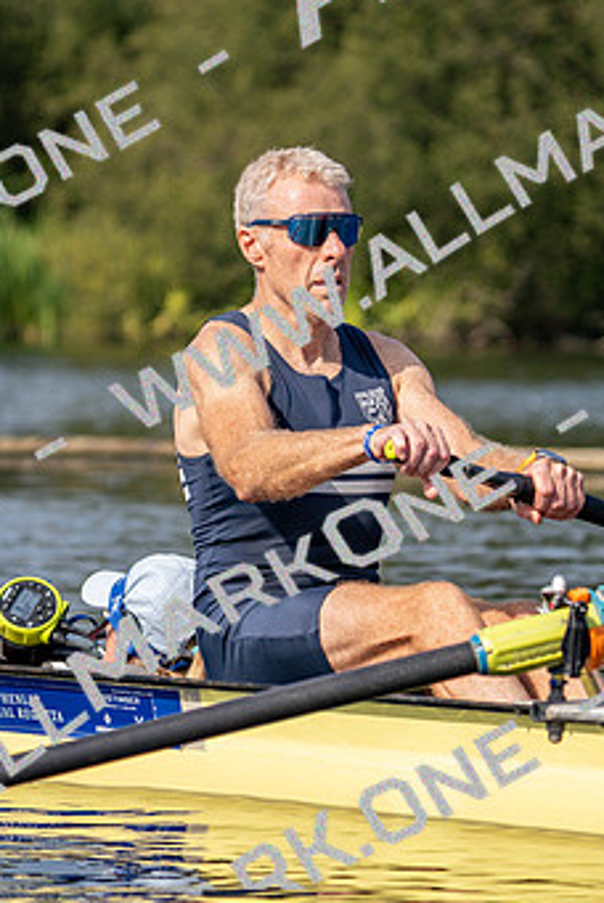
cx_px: 437
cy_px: 436
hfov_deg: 4.1
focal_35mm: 340
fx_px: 8539
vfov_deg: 6.1
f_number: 5.6
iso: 200
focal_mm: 200
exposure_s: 1/1600
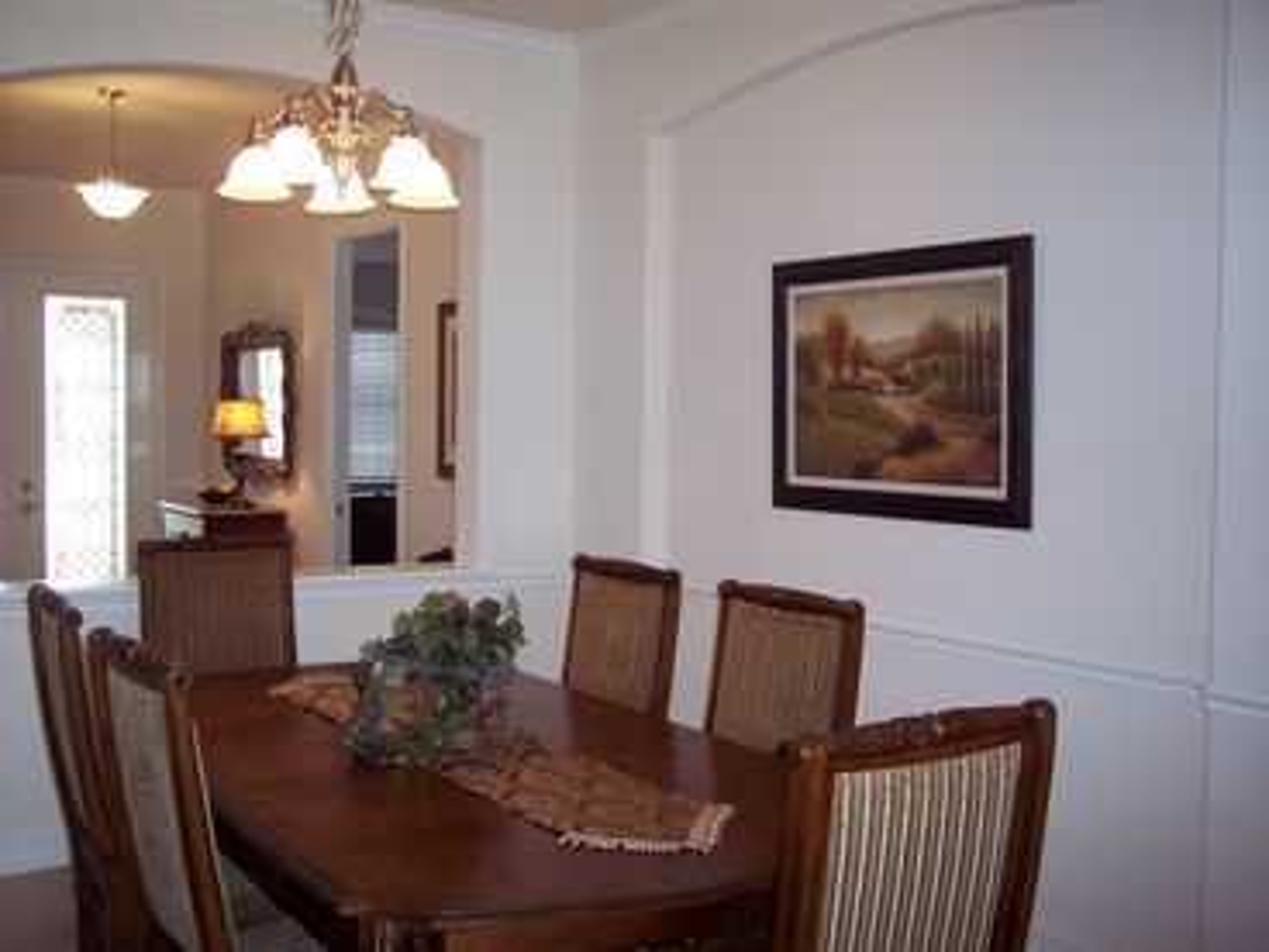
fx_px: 1430
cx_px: 634
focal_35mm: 39
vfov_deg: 36.8
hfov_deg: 47.9
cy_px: 476
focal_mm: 8
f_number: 2.8
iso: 140
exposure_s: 1/60
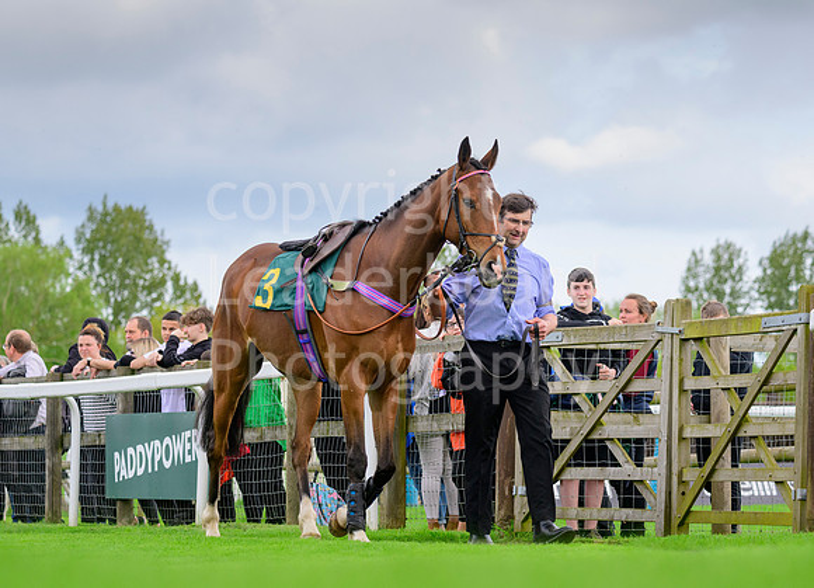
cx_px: 409
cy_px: 334
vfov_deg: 8.2
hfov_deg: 11.3
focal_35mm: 177
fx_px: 4110
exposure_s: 1/1250
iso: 800
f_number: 5.6
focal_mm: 145
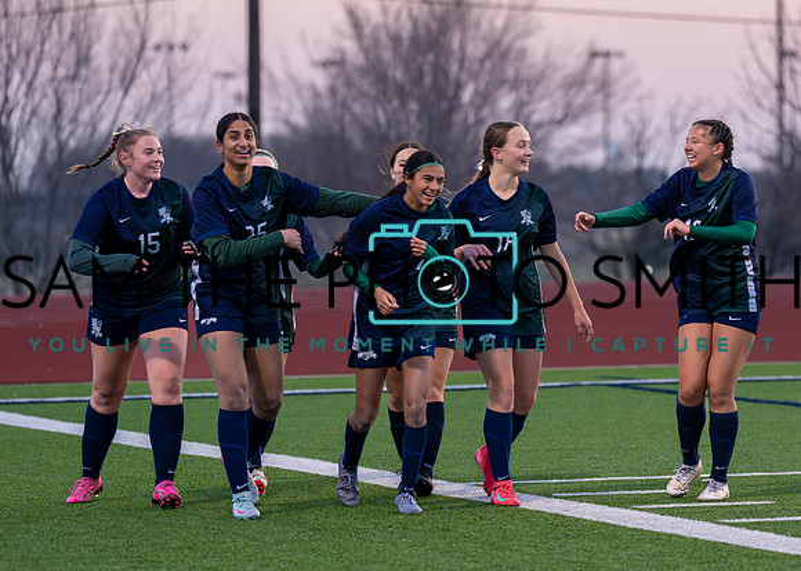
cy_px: 243
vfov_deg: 6.9
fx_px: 4754
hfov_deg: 9.6
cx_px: 485
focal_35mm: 209
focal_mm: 132
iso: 1250
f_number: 2.8
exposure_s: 1/1000
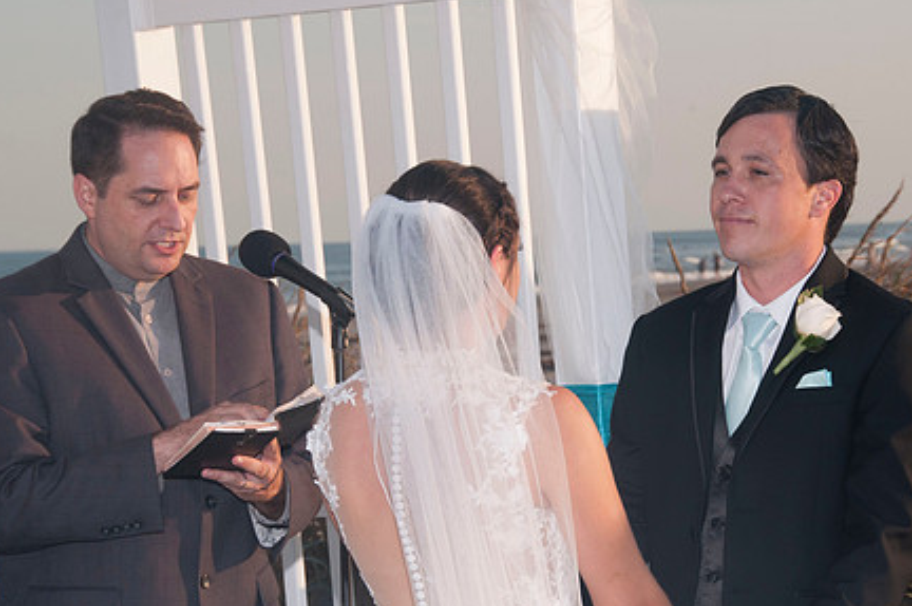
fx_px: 3568
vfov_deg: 9.7
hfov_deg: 14.6
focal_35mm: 141
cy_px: 381
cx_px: 483
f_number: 10
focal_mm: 70
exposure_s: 1/250
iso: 100
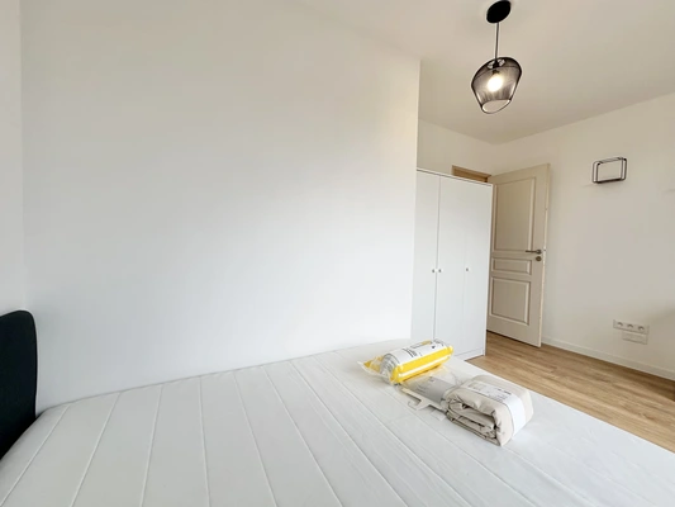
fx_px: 273
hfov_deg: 102.1
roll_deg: -1.5
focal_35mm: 14
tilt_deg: -1.9
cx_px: 338
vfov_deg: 85.7
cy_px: 254
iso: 50
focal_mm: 2.22
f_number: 2.2
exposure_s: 1/100
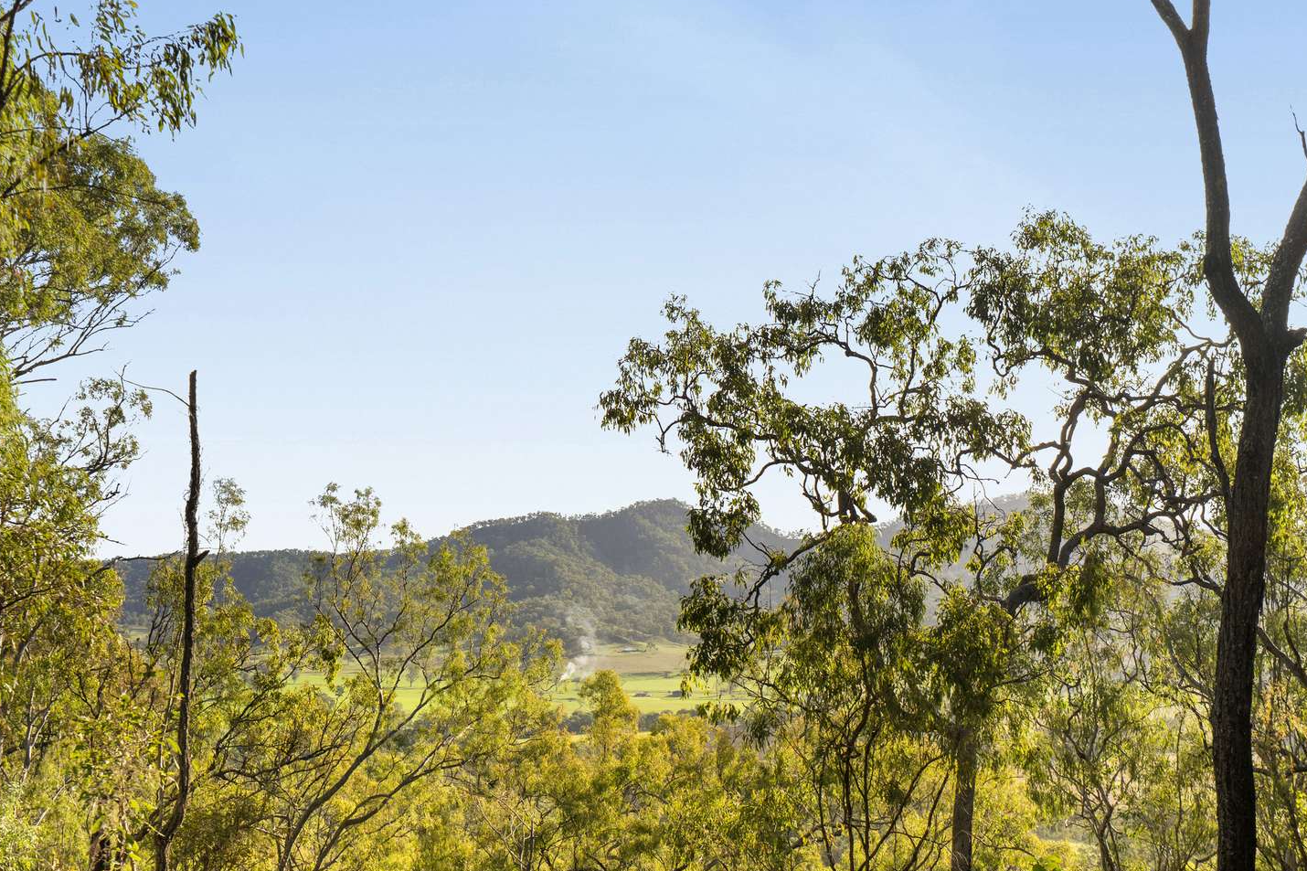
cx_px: 498
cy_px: 556
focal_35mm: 47
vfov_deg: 28.5
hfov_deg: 41.6
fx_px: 1706
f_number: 8
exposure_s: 1/40
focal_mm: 35
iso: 125
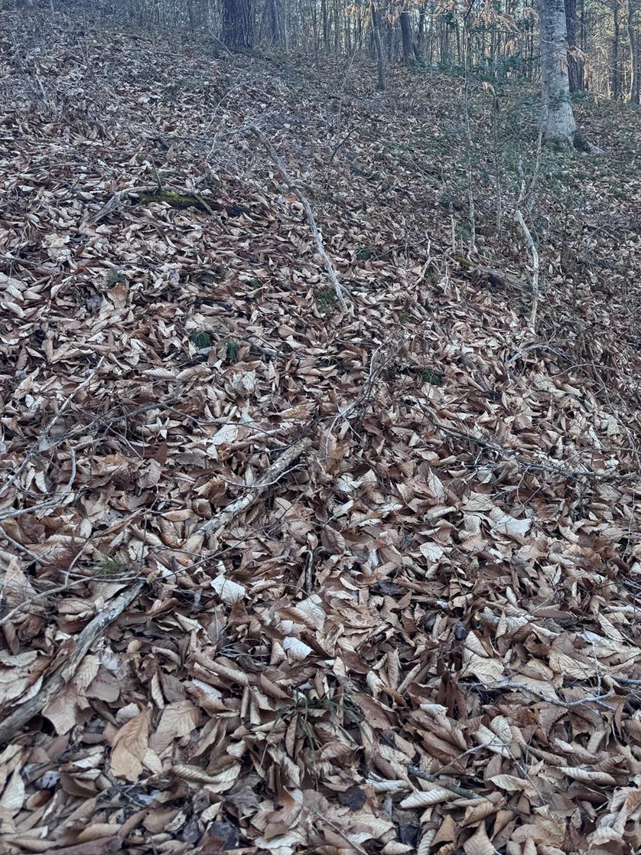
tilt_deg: -12.3
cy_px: 269
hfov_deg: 42.5
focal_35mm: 33
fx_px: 815
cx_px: 414
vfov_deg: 54.0
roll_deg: +4.5
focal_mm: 6.76
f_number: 1.78
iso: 80
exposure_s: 1/223
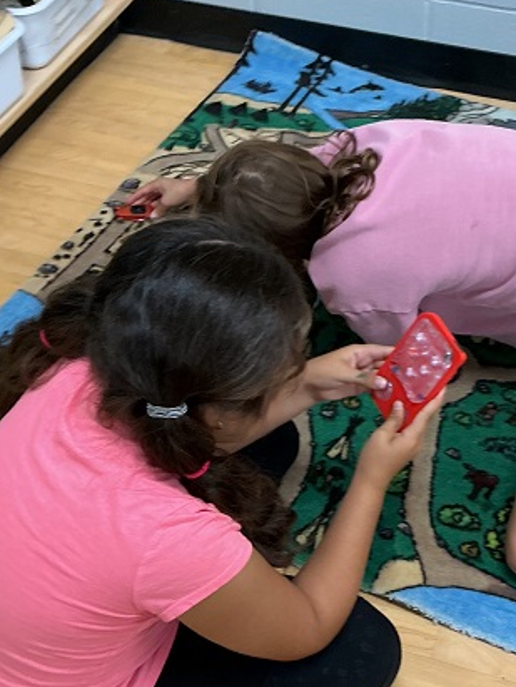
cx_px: 381
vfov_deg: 40.1
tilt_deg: -53.2
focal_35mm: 47
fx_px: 933
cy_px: 428
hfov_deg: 30.5
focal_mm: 3
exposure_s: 1/60
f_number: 1.8
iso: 100
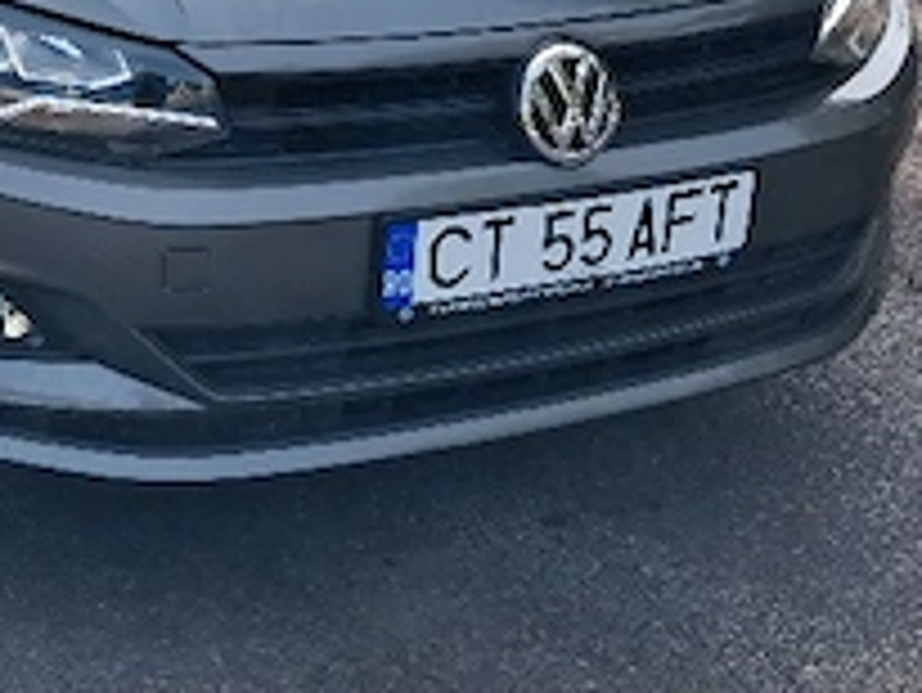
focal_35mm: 79
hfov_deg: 23.9
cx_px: 54
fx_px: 2105
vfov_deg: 17.8
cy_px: -130
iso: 25
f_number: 1.8
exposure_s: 1/244
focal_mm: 4
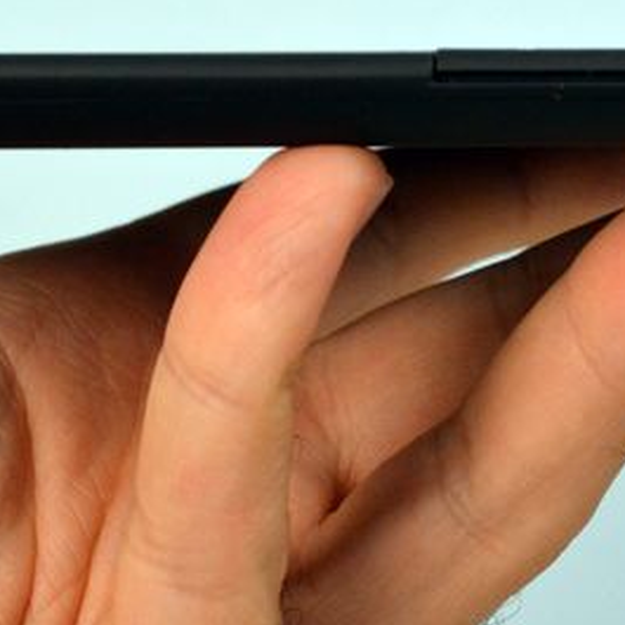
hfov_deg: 12.9
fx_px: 2746
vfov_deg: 12.9
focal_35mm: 134
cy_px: 167
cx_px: 514
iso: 1600
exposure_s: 1/40
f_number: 10
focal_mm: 31
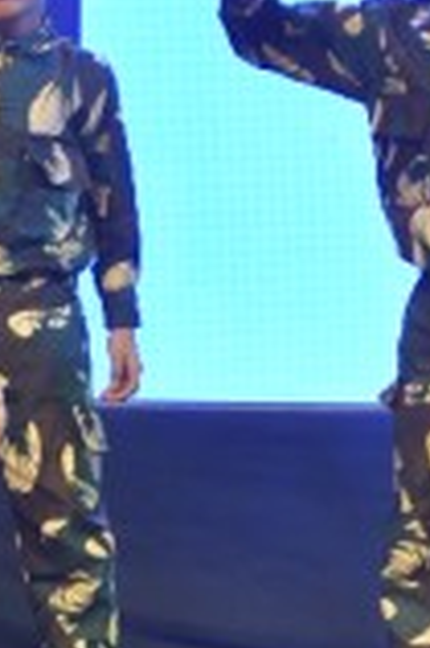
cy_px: 6
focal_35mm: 532
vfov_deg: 3.9
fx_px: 9552
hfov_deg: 2.6
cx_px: -164
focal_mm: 70
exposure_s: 1/160
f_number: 9
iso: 1250
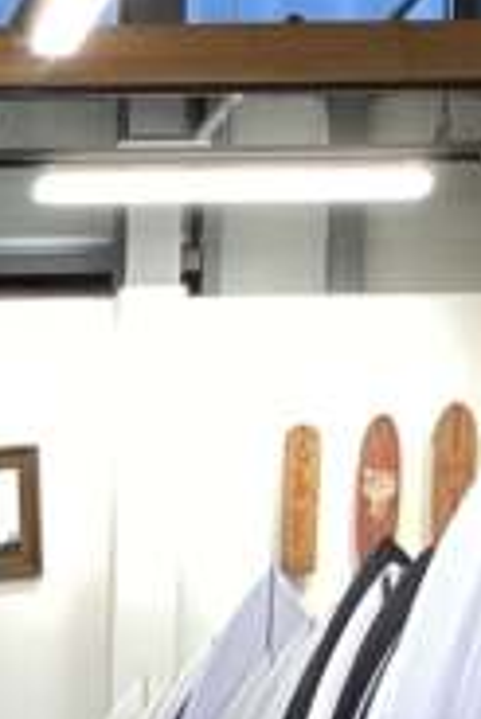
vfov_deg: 13.2
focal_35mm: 140
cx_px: -461
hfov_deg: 9.2
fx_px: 2800
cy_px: 1301
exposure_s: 1/50
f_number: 2.4
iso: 125
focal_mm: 3.3
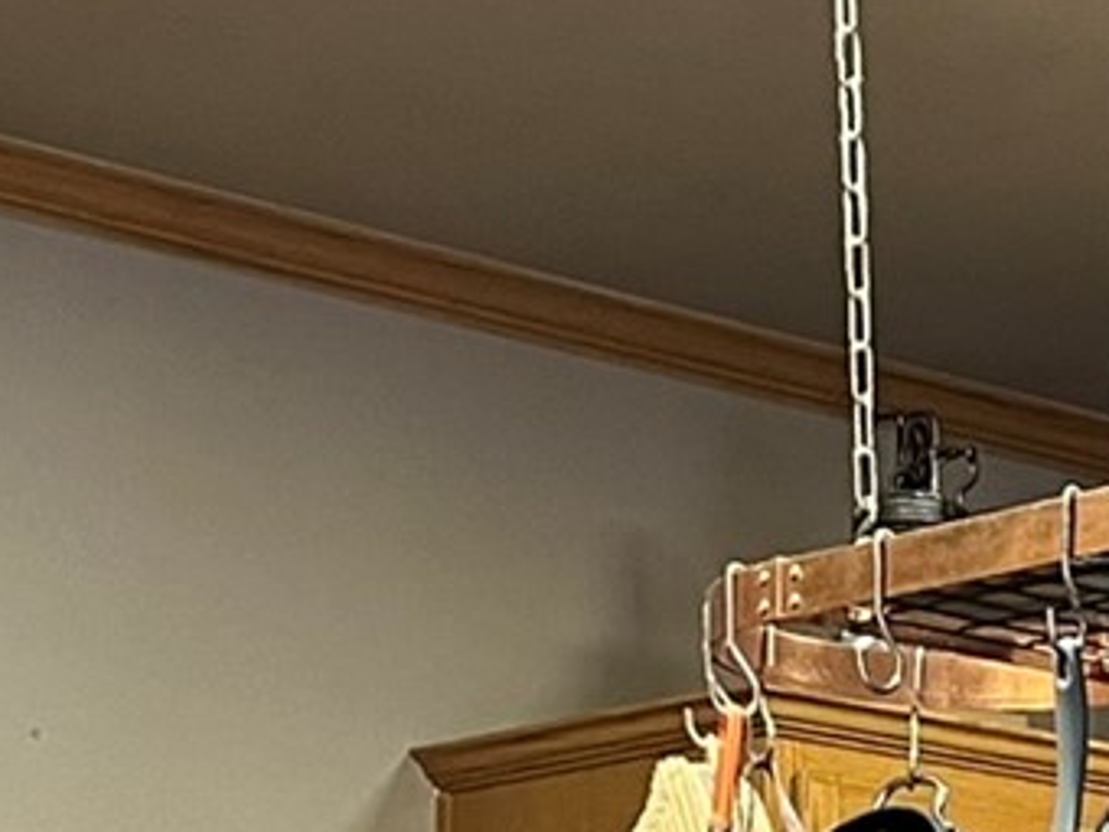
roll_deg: -1.3
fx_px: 4709
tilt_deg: +2.7
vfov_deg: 9.7
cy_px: 1315
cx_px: 1288
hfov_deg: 13.1
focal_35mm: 147
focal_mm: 5.7
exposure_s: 1/60
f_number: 1.5
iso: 400
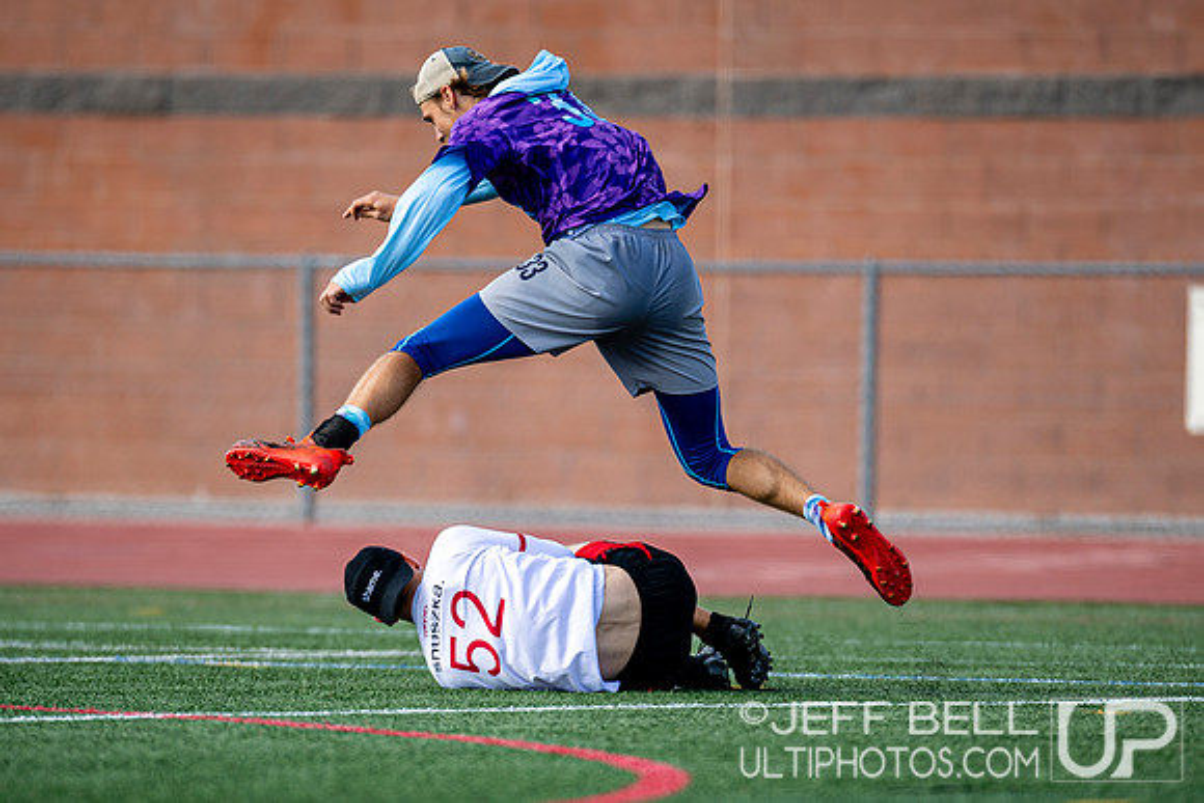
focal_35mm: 501
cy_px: 573
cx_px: 613
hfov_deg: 4.1
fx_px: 16762
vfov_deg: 2.7
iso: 100
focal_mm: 300
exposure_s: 1/1000
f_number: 3.2
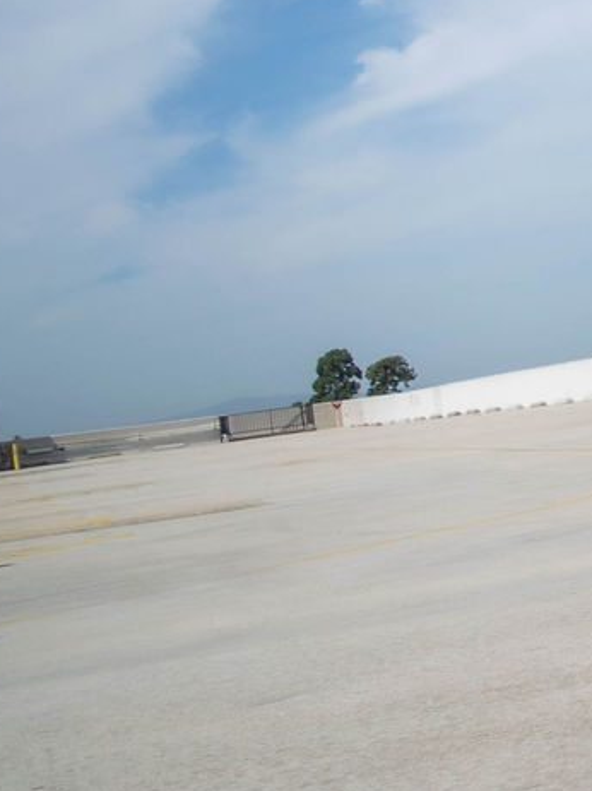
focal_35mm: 90
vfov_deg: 21.5
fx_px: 2054
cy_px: 165
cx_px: 1206
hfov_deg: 13.8
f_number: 3.5
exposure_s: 1/4000
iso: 100
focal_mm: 18
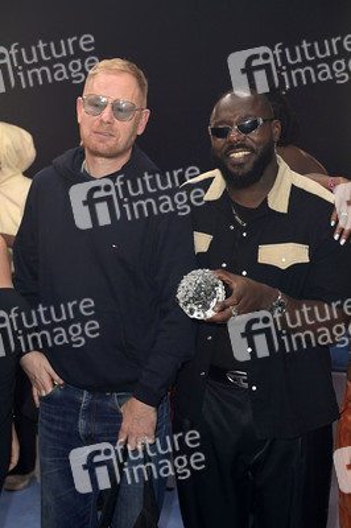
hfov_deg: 21.9
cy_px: 264
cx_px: 176
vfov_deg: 32.4
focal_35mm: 62
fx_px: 908
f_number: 5.6
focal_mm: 62
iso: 1600
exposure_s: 1/250
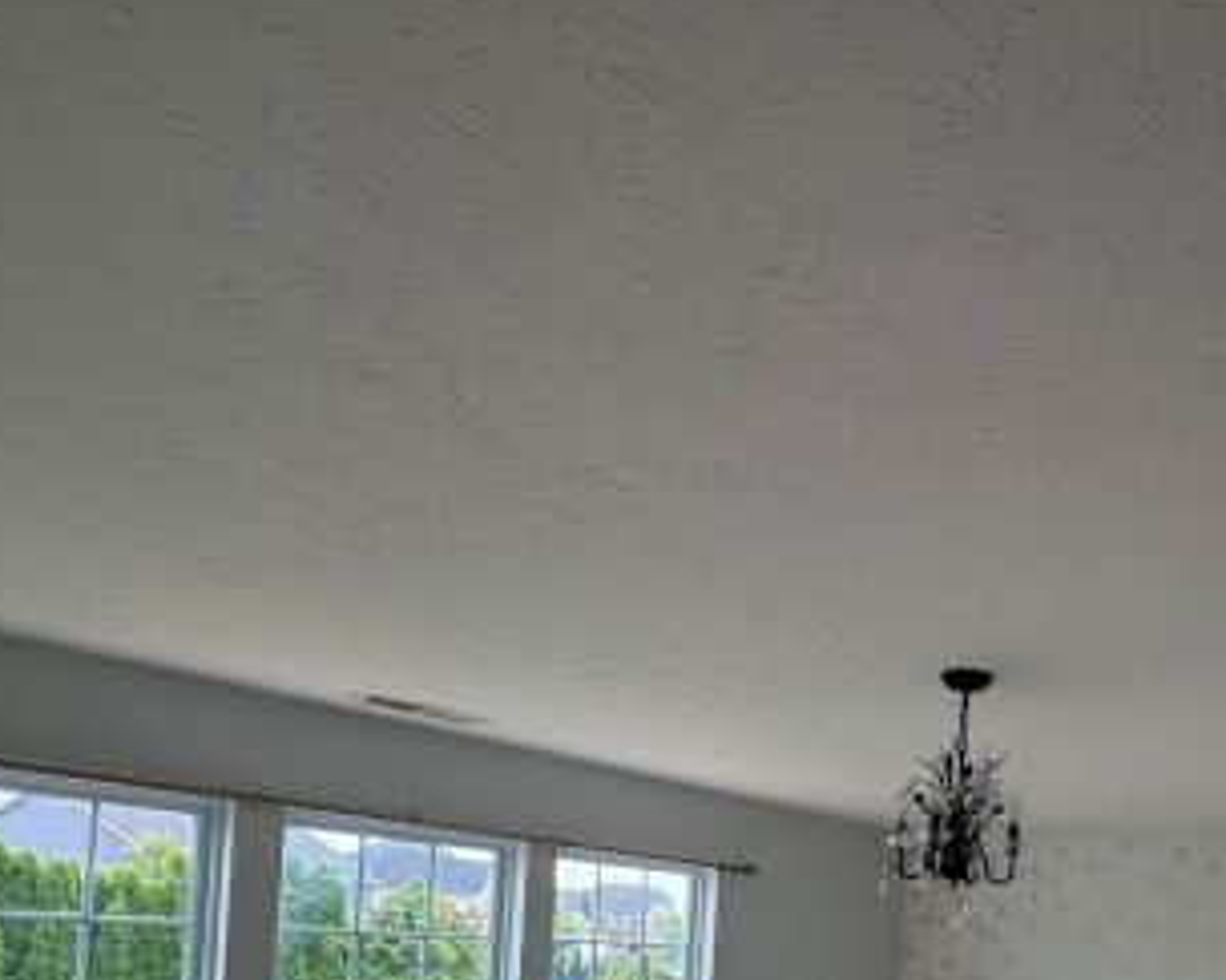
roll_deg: -2.9
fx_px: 1088
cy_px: 920
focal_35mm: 30
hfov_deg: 55.1
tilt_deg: +1.8
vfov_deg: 43.4
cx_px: 962
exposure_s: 1/223
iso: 64
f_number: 2.2
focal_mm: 2.22
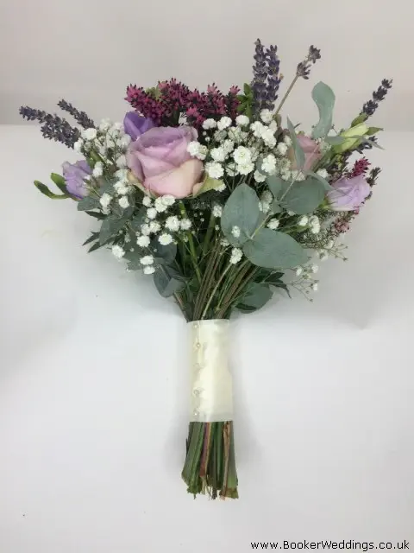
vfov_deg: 61.7
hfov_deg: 48.2
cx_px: 207
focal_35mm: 29
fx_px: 462
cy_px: 276
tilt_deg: -46.0
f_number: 2.2
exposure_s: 1/186
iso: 32
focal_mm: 4.15
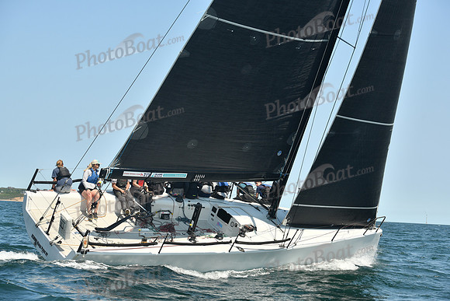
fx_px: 875
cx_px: 225
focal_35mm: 70
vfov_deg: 19.5
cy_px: 150
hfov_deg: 28.8
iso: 320
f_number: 7.1
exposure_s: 1/640
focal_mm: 70
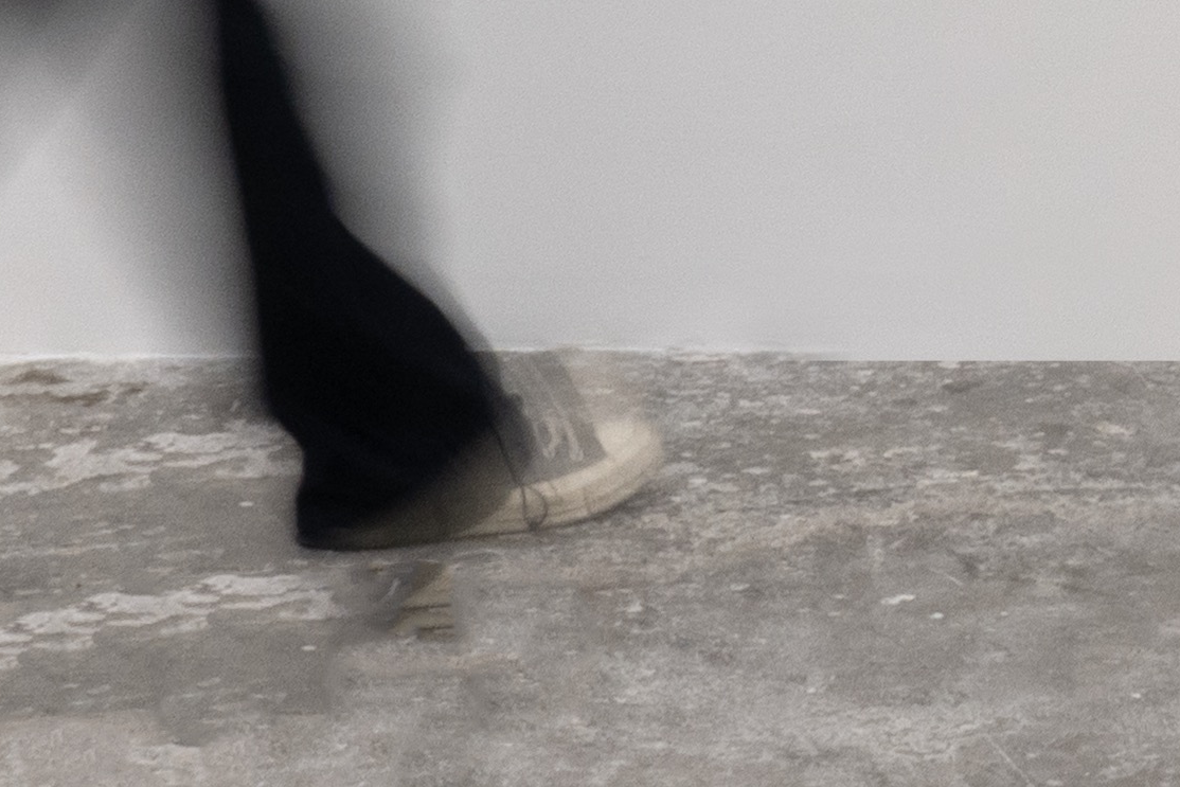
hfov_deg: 11.7
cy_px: -1161
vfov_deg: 7.5
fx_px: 5563
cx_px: 1649
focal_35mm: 170
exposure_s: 1/2.5
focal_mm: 21
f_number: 20
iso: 320
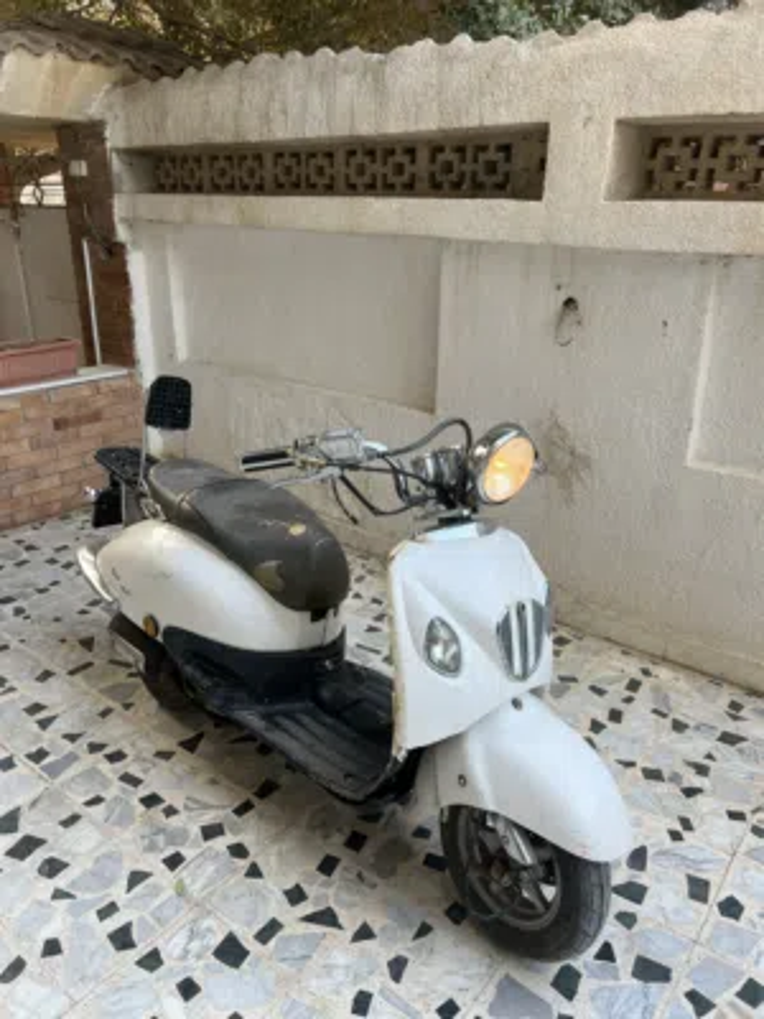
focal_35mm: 26
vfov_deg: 67.3
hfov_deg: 53.1
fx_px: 765
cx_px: 382
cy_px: 510
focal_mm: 5.7
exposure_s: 1/137
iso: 32
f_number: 1.5
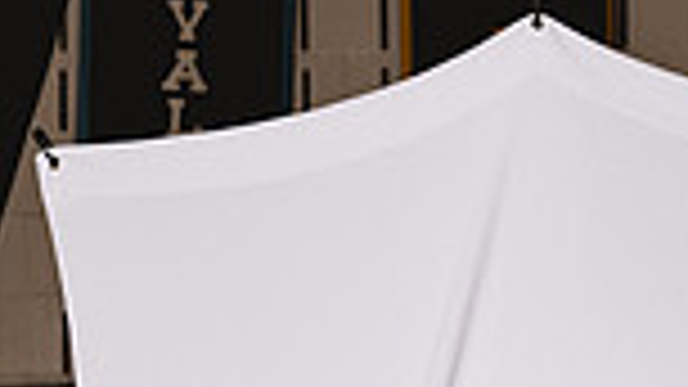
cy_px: 968
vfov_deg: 3.8
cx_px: 603
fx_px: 5673
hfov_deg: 6.9
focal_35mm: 311
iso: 400
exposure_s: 1/125
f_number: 7.1
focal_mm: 101
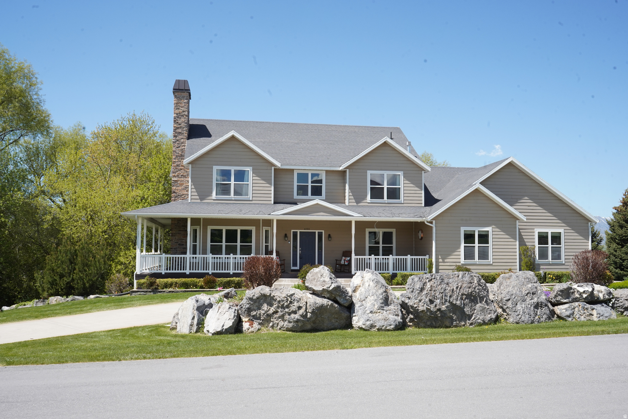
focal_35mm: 33
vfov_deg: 40.0
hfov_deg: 57.2
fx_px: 576
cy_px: 210
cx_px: 314
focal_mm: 33
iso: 500
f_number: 16
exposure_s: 1/200
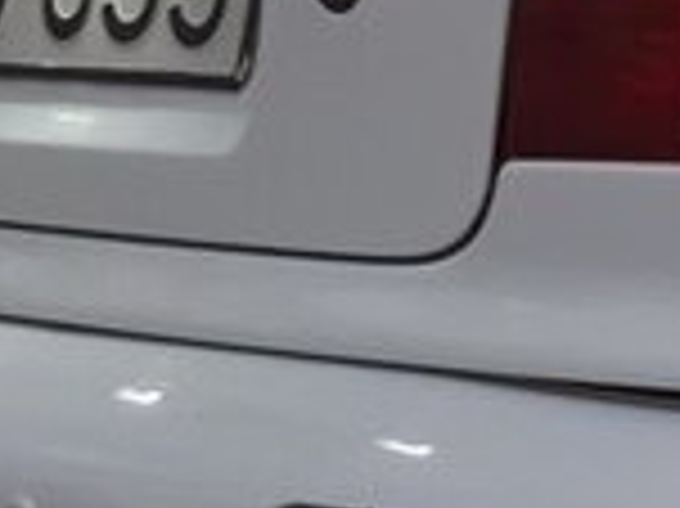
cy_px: 43
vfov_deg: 12.4
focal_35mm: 118
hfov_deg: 13.6
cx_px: 1473
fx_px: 2316
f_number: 1.9
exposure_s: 1/33
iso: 100
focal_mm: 3.6
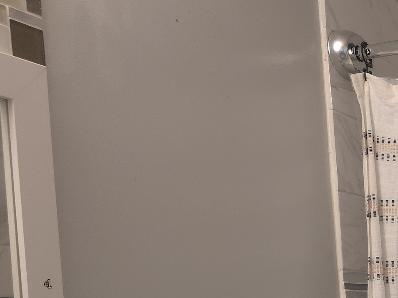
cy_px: 386
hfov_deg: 21.5
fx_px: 851
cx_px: 616
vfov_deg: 18.5
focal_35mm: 74
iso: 250
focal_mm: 6.3
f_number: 1.7
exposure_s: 1/60
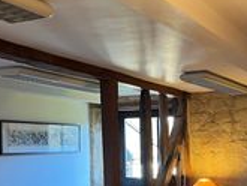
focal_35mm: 63
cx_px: 169
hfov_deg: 30.4
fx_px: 450
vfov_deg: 22.5
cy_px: 180
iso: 160
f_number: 1.6
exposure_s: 1/50
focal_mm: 5.1
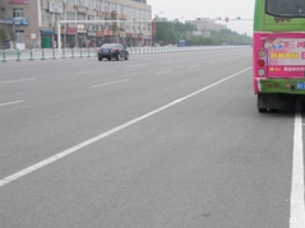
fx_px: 634
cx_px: 260
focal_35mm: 72
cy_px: 96
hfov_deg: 26.4
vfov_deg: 20.4
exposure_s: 1/500
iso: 110
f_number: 3.8
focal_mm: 7.3
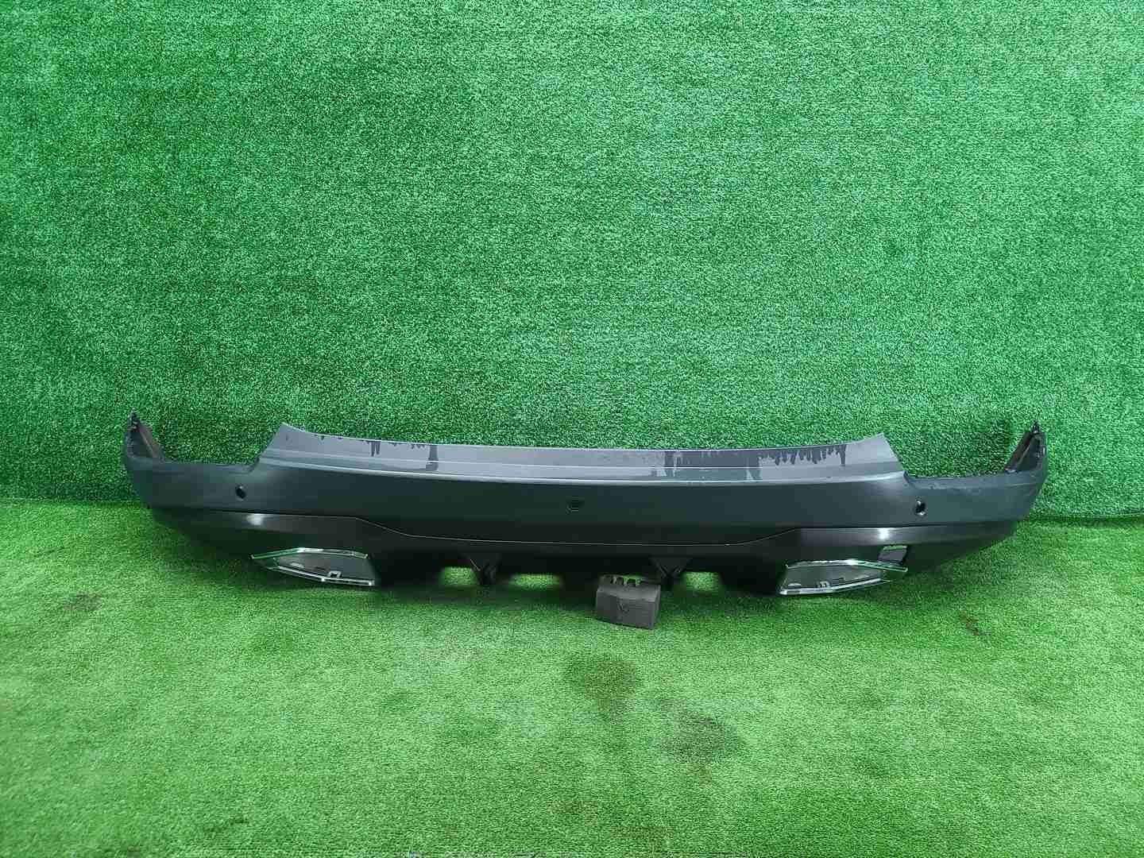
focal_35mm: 26
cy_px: 429
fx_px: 859
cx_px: 572
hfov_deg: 67.3
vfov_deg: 53.1
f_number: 1.8
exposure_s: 1/50
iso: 241
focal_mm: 5.4
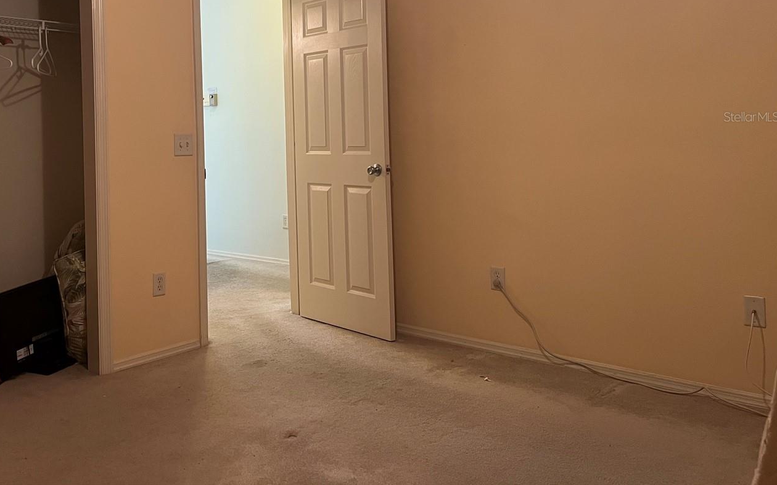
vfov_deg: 35.4
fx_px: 741
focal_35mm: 35
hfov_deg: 54.7
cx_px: 289
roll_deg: +1.7
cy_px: 116
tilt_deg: -0.3
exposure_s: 1/60
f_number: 1.5
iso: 400
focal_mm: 5.7
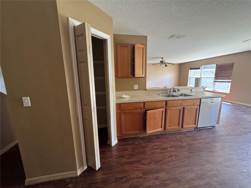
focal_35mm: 14
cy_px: 94
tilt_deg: -9.8
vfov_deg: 85.7
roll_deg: +0.8
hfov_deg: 102.1
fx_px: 102
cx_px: 126
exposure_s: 1/76
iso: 320
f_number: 2.2
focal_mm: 2.22
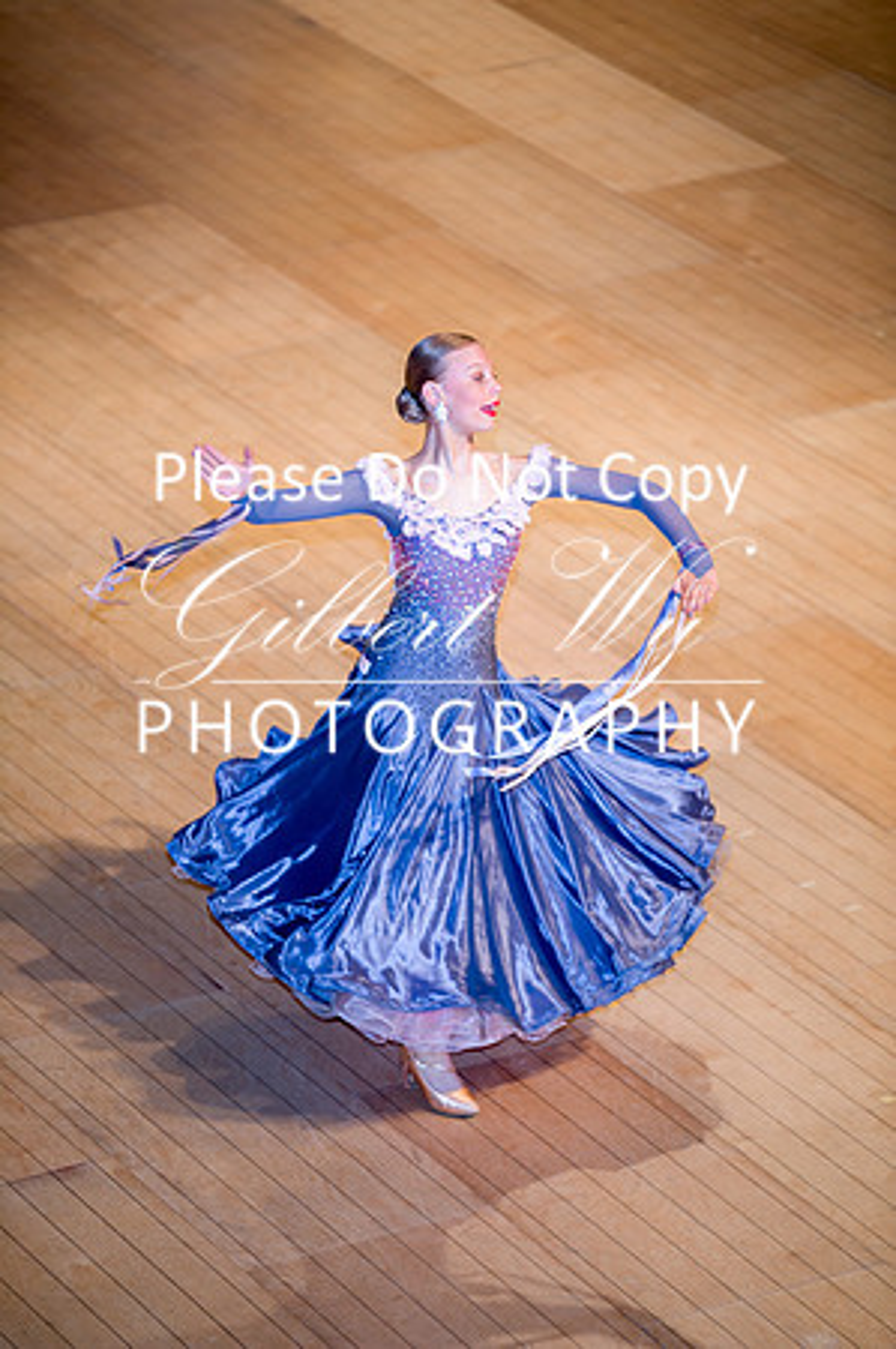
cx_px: 448
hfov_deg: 6.9
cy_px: 674
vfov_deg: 10.3
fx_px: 7483
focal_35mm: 200
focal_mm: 200
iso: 500
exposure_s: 1/250
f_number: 2.8
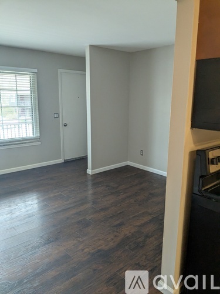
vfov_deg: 65.3
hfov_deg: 51.4
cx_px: 110
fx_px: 229
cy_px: 147
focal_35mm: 27
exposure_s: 1/120
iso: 234
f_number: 1.73
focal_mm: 4.38
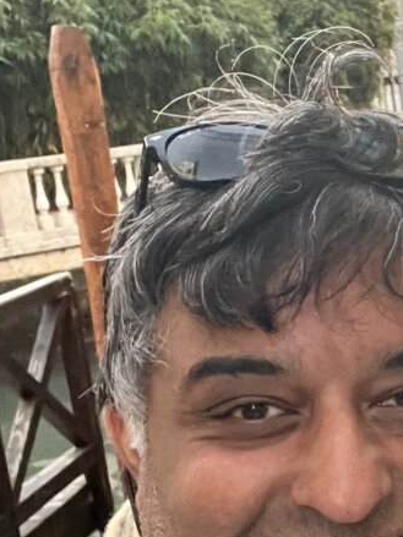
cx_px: 518
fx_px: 1273
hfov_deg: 17.0
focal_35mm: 82
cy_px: 399
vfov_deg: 23.6
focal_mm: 2.71
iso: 400
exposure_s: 1/25
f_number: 2.2
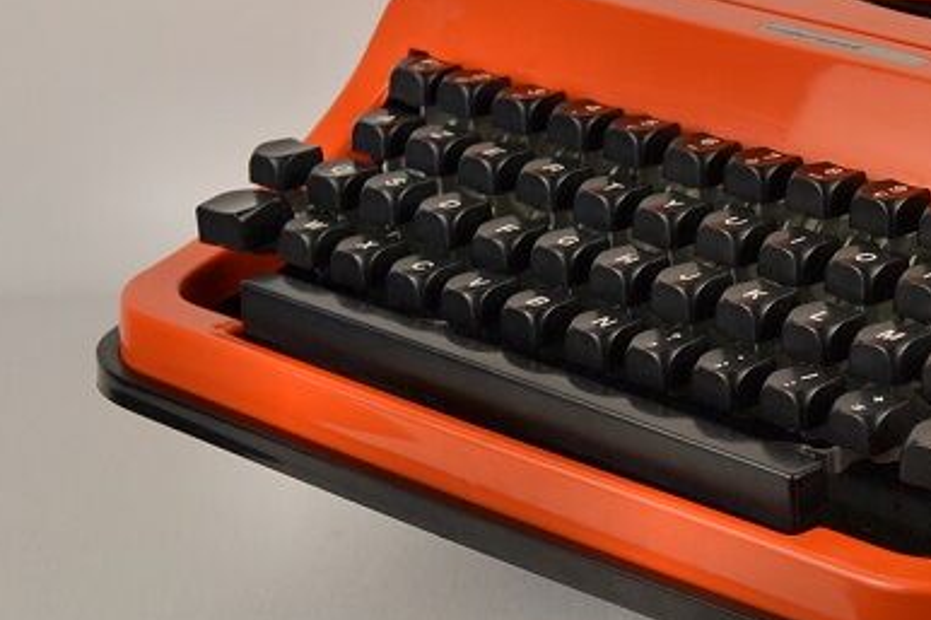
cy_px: 230
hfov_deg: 15.6
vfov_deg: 10.6
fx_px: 3334
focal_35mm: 129
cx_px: 941
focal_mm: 36
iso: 140
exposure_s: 1/125
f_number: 5.6
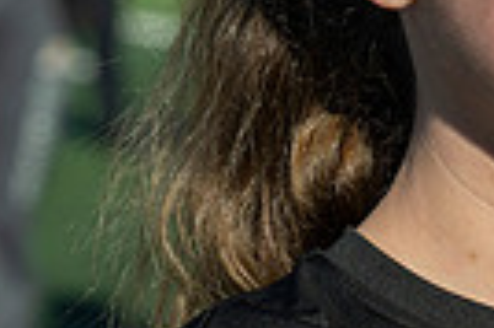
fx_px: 4166
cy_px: 142
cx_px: 866
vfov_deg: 4.5
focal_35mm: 304
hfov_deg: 6.6
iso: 250
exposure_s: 1/2000
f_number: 5
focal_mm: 70
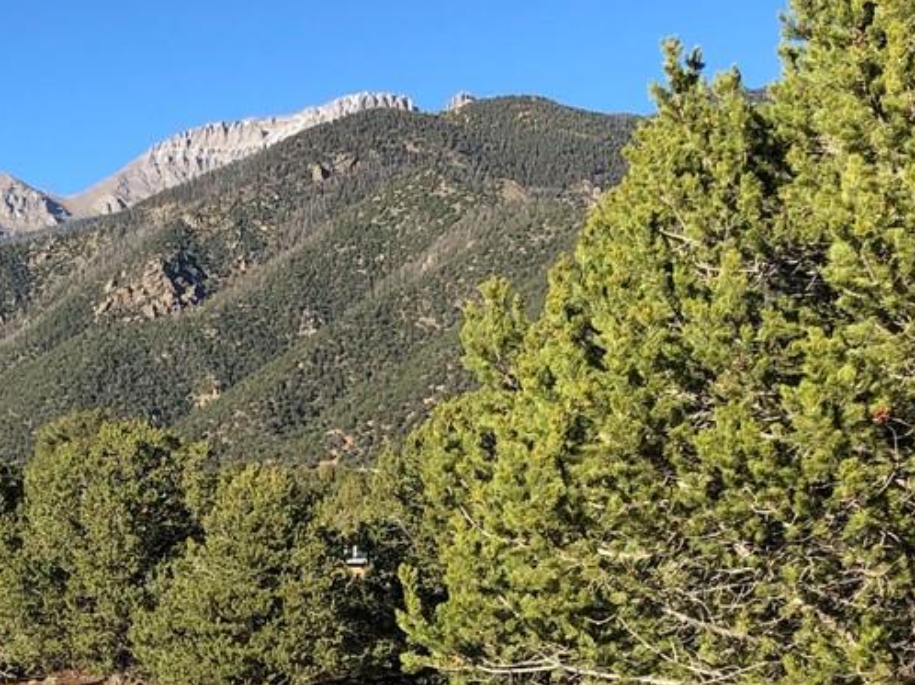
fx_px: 2378
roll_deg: +0.1
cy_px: 825
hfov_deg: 21.6
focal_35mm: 90
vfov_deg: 15.8
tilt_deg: -4.8
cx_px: 246
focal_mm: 3.99
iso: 20
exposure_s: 1/1000
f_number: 1.8
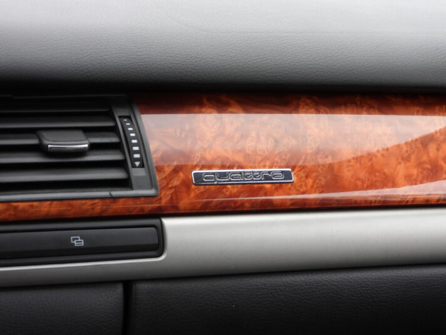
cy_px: 168
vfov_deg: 12.9
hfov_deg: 17.1
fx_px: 1482
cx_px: 223
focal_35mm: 115
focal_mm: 20.7
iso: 100
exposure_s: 1/100
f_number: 4
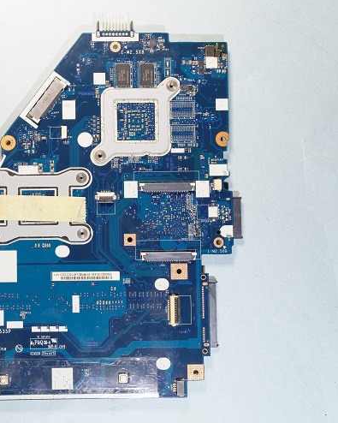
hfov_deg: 30.6
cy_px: 212
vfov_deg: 39.5
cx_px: 33
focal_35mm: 47
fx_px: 588
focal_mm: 22
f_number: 8
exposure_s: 1/4
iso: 100
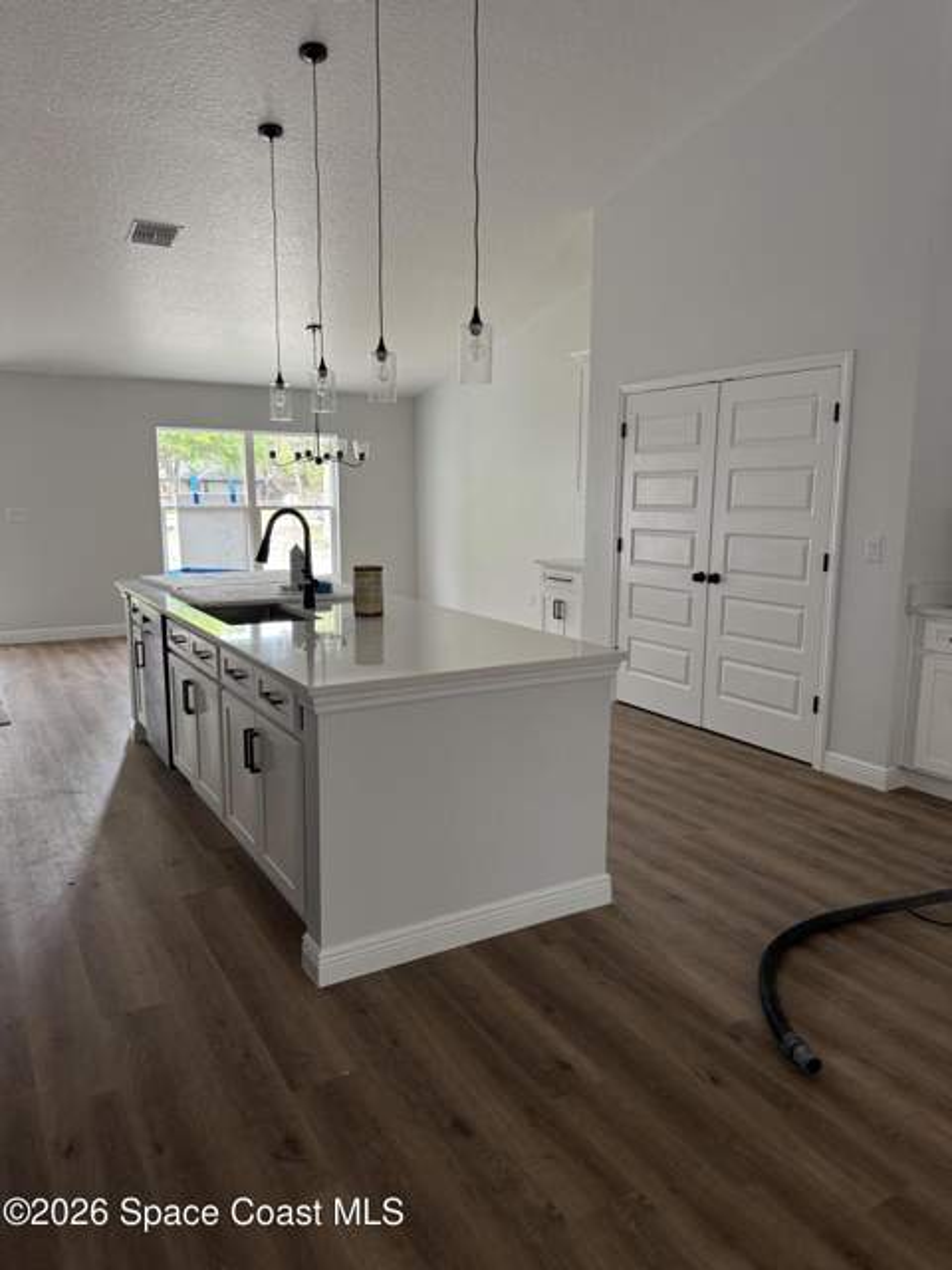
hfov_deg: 56.8
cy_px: 635
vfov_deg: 71.6
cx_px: 476
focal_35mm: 24
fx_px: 880
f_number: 1.78
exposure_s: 1/62
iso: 200
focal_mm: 6.76
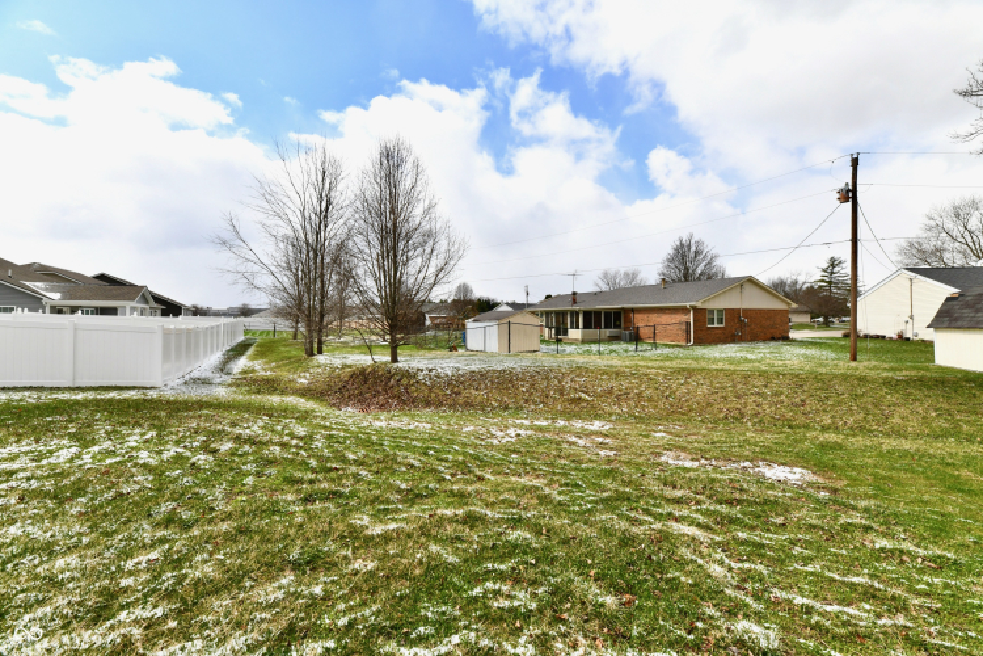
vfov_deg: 81.2
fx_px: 382
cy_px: 328
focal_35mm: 14
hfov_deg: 104.3
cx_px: 492
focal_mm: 14
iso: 640
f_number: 13
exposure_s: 1/640
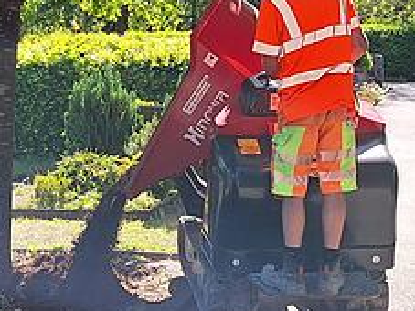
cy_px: 179
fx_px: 971
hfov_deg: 24.0
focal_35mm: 81
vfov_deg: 18.2
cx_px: 132
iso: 40
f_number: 1.8
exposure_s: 1/943
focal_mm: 5.54
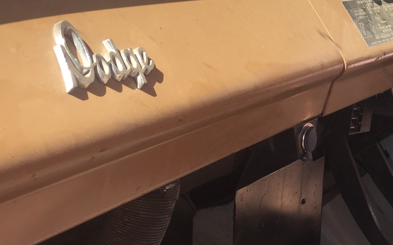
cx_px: 368
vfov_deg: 20.0
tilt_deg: -9.6
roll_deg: -3.5
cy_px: 91
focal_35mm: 65
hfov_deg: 29.9
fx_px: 696
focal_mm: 4.15
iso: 32
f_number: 2.2
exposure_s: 1/565
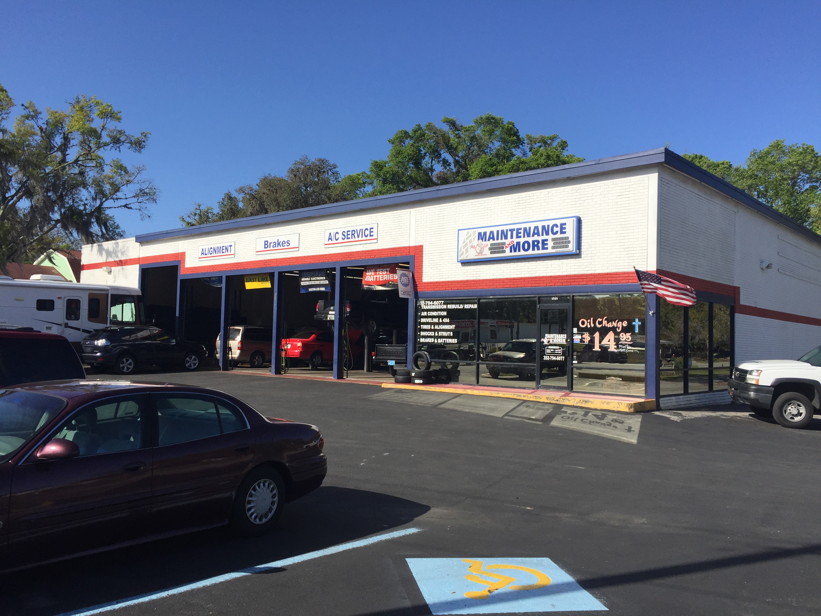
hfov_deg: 61.7
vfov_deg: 48.2
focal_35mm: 29
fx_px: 688
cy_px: 308
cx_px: 410
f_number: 2.2
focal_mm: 4.15
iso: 32
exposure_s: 1/2825
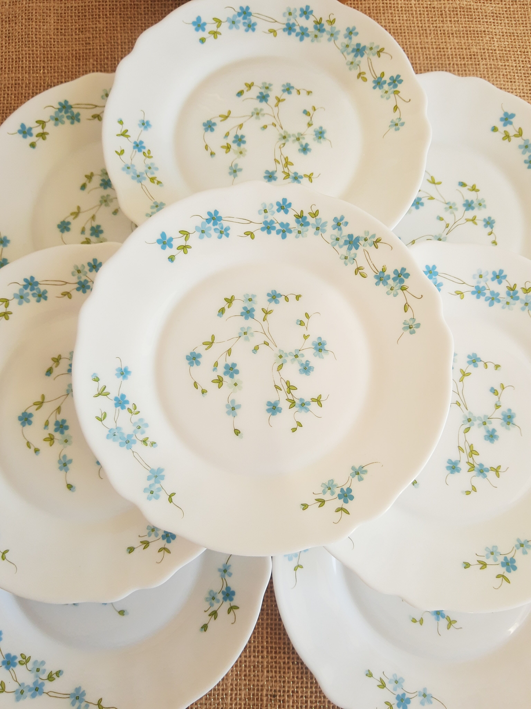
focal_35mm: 26
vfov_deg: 67.3
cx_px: 266
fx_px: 532
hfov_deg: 53.1
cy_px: 354
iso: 68
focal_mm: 3.95
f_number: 1.8
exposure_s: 1/100
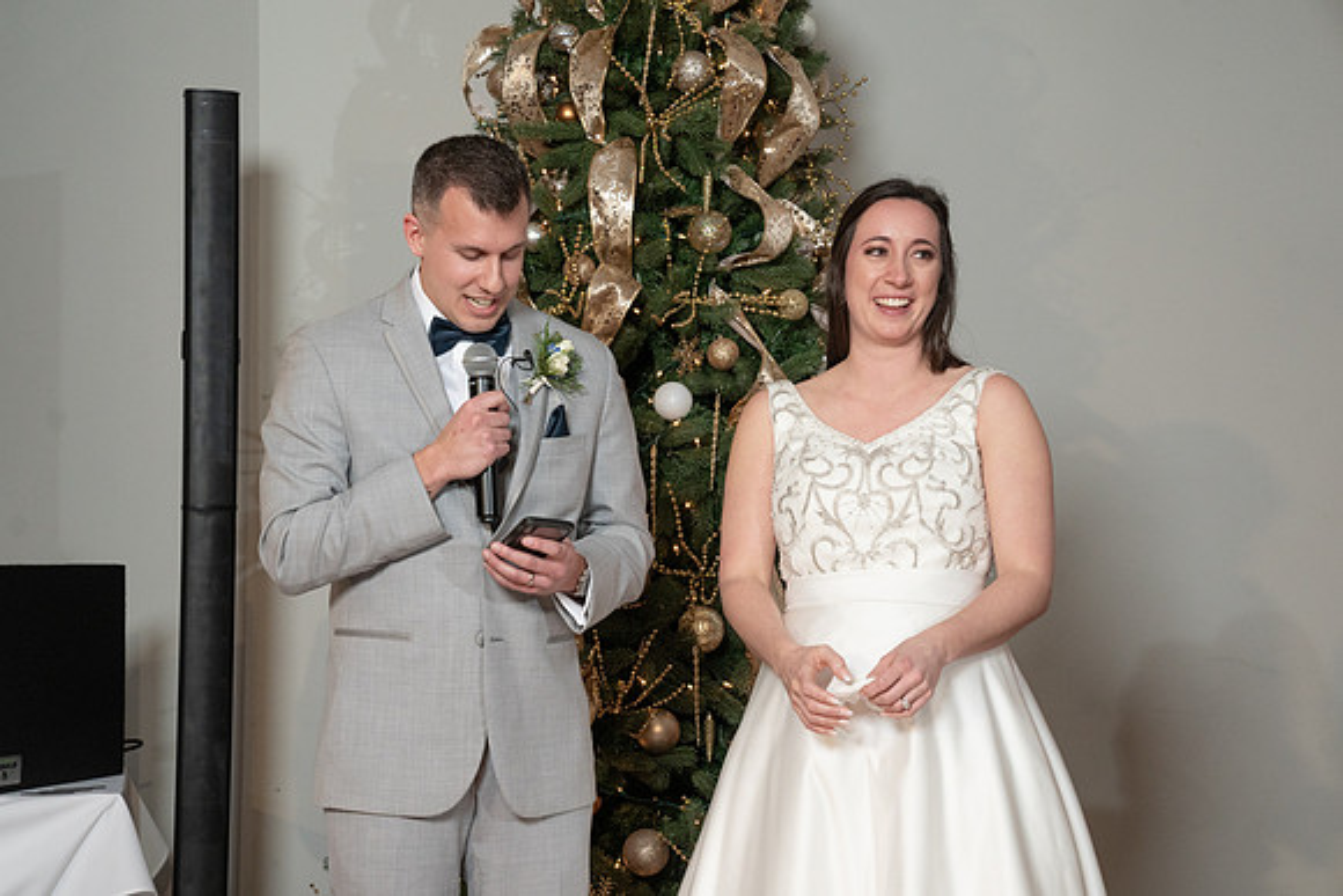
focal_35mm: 72
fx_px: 2702
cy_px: 464
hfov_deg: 27.9
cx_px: 648
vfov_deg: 18.8
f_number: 5.6
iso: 2000
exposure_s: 1/200
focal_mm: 70
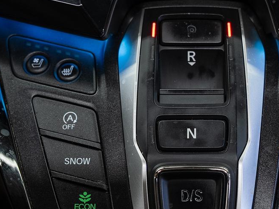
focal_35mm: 61
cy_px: 140
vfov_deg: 23.9
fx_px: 492
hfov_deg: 31.3
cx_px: 195
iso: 500
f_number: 4
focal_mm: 28.3
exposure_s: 1/40
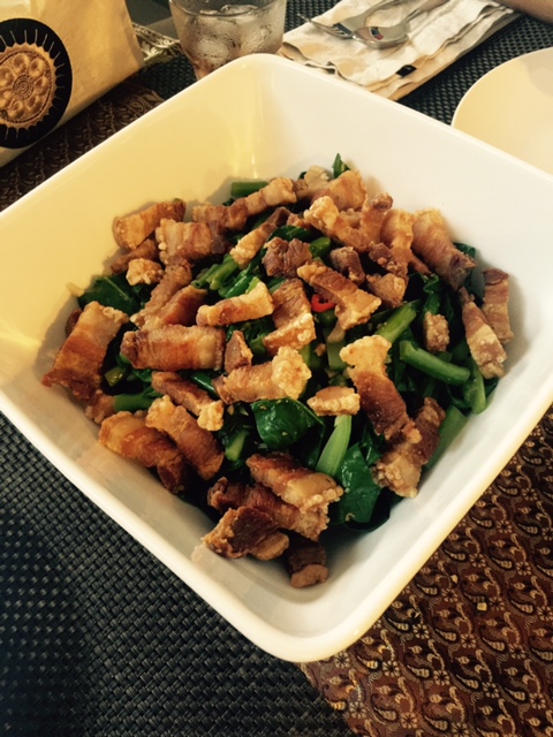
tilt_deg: -55.7
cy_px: 368
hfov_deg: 48.2
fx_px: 618
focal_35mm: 29
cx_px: 276
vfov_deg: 61.7
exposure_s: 1/8
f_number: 2.2
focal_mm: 4.15
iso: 160
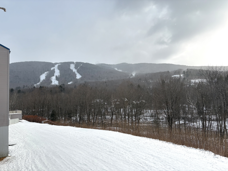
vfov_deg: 53.1
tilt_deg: +4.5
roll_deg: +3.2
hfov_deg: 67.3
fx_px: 171
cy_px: 86
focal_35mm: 26
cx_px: 114
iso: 50
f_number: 1.6
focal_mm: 5.96
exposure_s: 1/2538
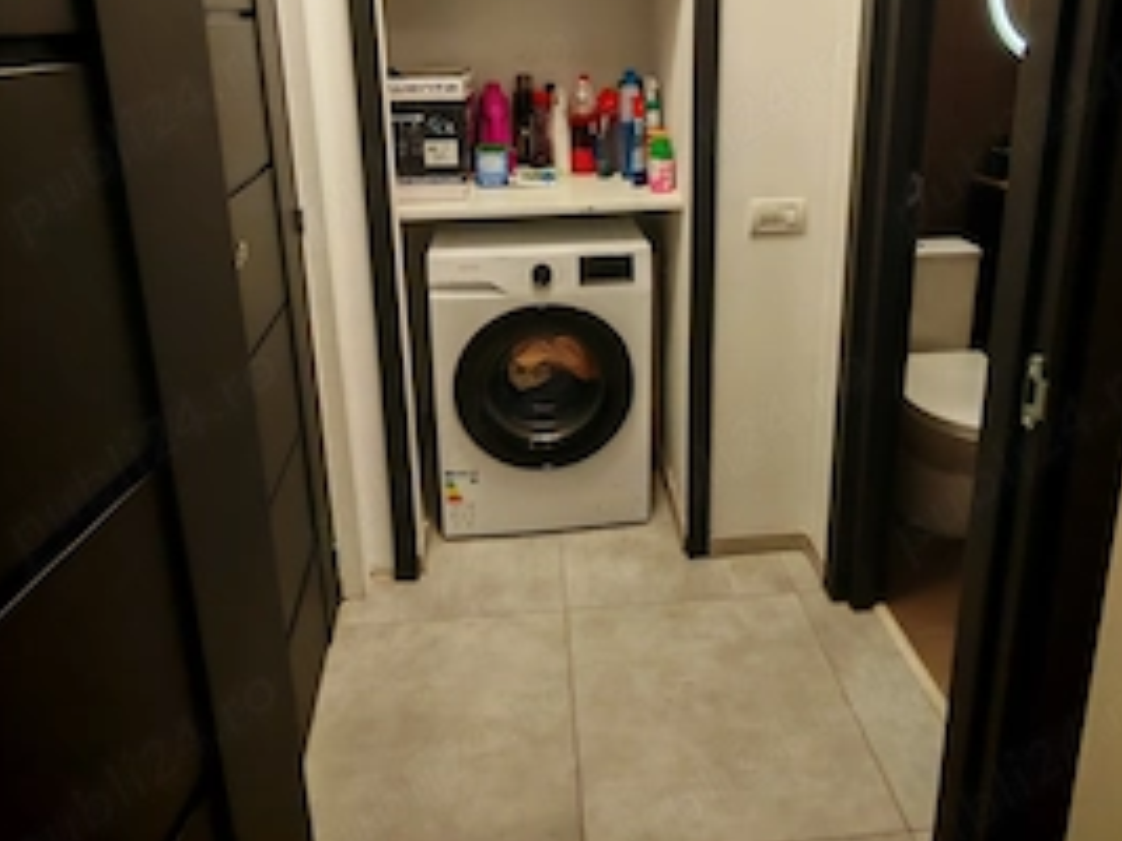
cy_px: 202
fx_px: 778
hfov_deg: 71.6
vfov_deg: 53.9
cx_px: 584
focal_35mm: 24
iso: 100
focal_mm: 1.96
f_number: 2.2
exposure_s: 1/33
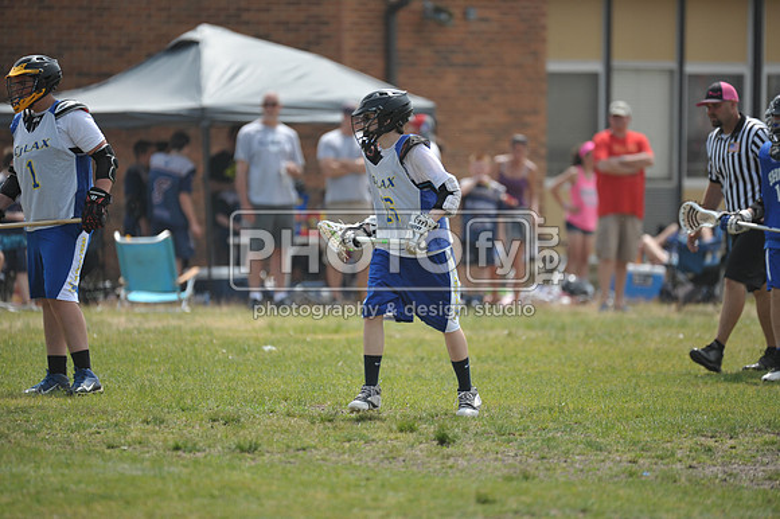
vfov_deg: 3.6
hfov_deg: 5.4
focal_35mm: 380
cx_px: 390
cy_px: 260
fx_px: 8228
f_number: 4
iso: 640
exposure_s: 1/2500
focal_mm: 380
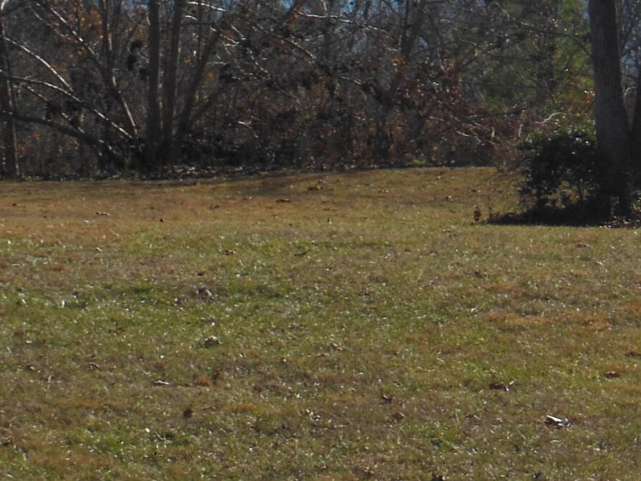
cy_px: -228
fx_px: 4963
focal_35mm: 268
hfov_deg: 7.3
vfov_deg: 5.5
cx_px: 713
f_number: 5.4
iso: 125
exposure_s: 1/640
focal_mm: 14.3
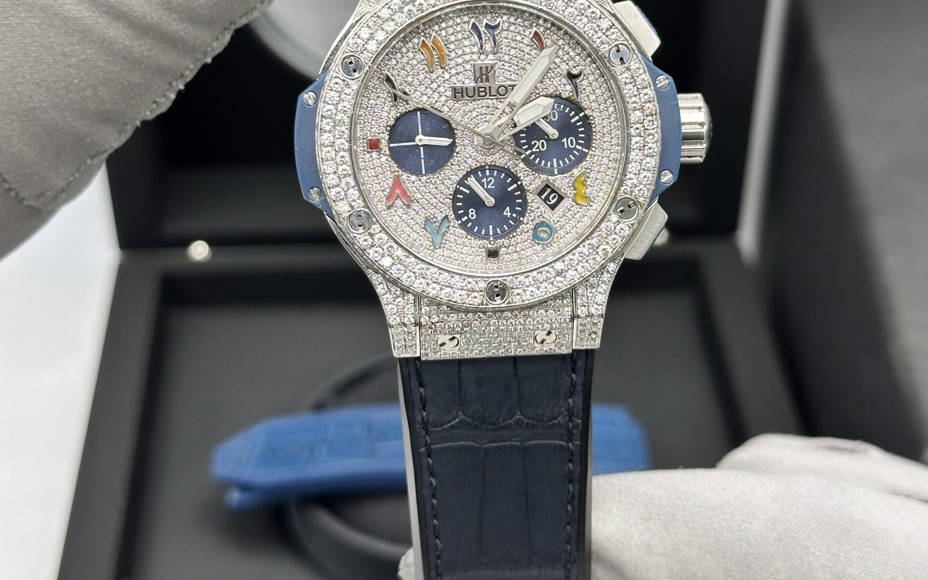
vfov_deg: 19.0
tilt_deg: -31.2
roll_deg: +0.1
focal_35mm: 68
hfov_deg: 30.2
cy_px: 154
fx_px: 1720
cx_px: 464
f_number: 1.78
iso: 80
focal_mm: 6.86
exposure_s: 1/100
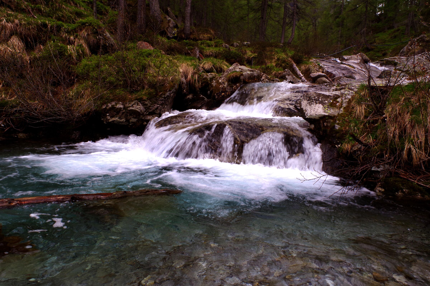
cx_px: 215
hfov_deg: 77.4
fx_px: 269
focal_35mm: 22
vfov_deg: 56.1
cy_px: 143
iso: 400
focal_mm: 15
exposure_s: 1/50
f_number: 22
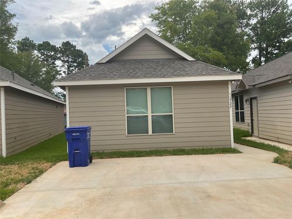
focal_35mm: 29
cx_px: 146
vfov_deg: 48.2
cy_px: 110
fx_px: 245
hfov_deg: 61.7
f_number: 1.8
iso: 16
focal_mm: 3
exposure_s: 1/781
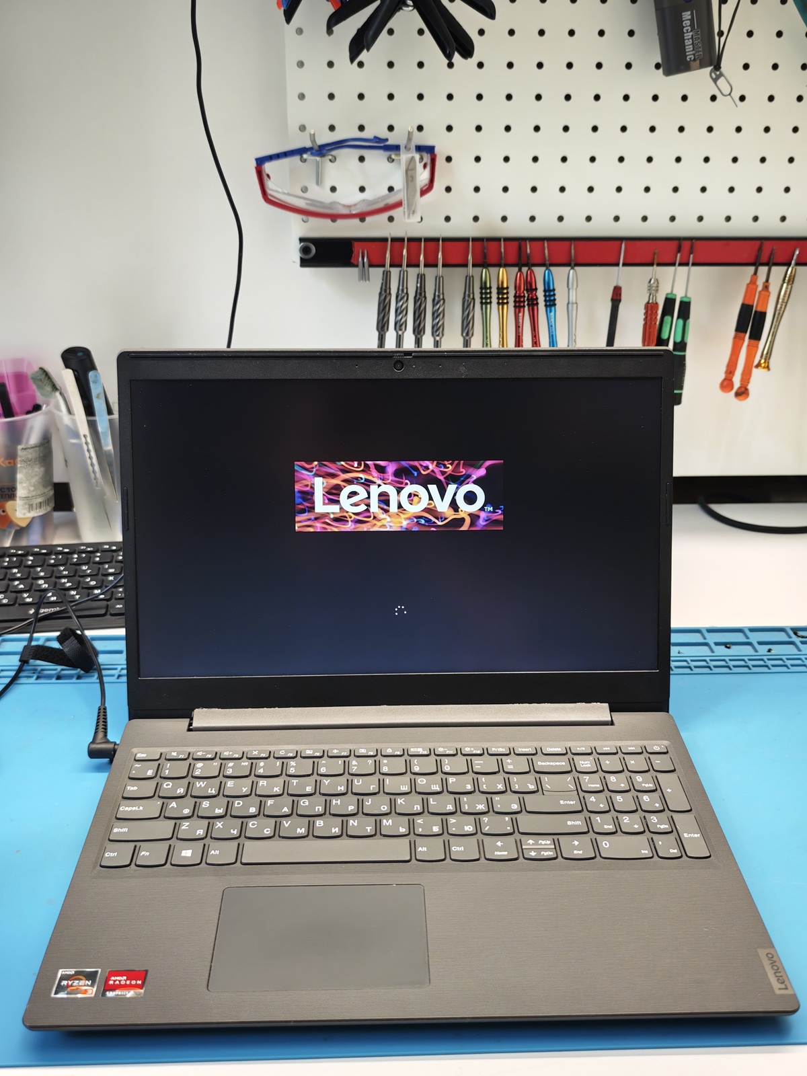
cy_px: 538
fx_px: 1088
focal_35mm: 35
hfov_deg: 40.7
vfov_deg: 52.6
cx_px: 404
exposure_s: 1/50
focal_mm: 8.72
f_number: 1.63
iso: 500
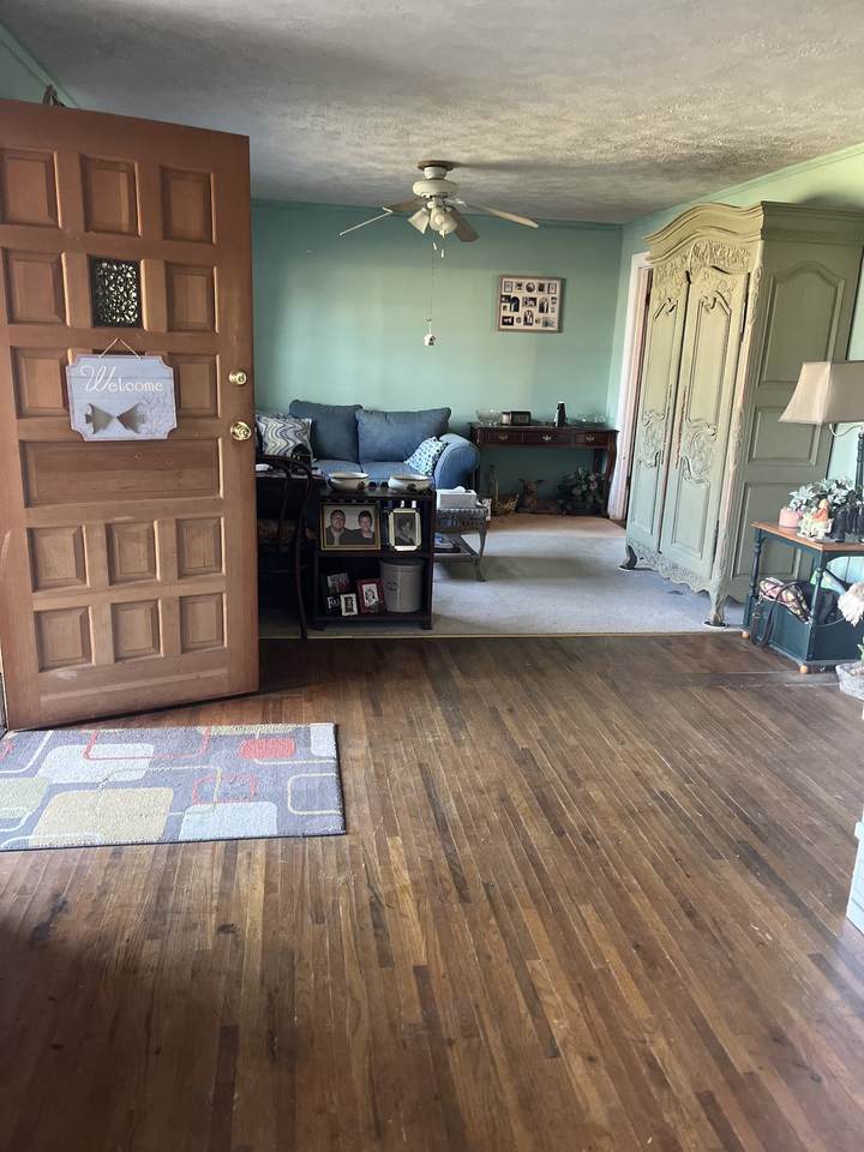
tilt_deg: -15.6
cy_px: 576
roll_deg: -1.3
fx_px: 865
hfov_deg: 53.1
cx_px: 432
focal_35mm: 26
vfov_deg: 67.3
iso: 500
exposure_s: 1/60
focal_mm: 5.1
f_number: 1.6
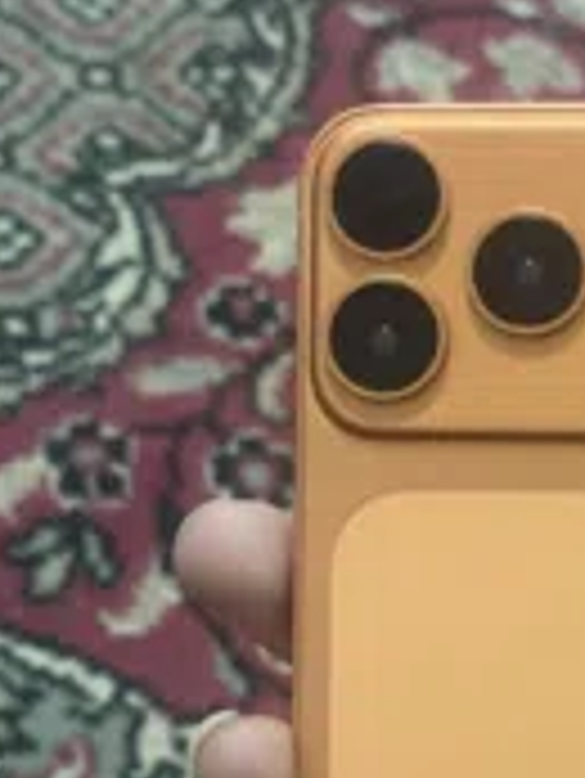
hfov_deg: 12.3
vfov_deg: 16.2
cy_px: 697
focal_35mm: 120
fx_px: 2701
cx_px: 554
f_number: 2
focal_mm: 6
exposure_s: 1/24
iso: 500
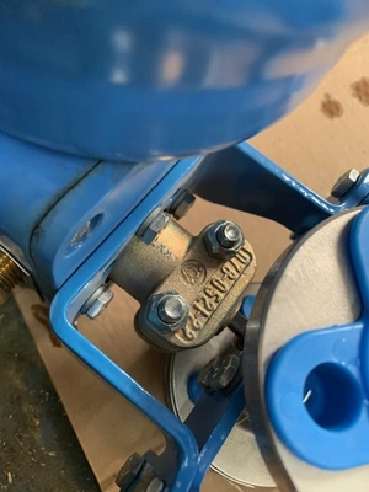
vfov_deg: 67.3
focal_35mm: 26
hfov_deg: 53.1
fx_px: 370
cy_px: 246
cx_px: 184
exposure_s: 1/60
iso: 250
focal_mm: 4.25
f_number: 1.8
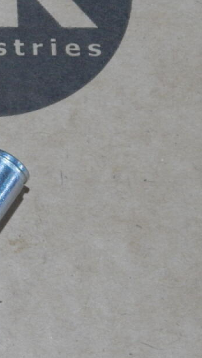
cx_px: -119
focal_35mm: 171
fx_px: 1628
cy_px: 188
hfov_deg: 7.0
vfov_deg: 12.6
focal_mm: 10.9
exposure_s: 1/30
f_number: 4
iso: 250
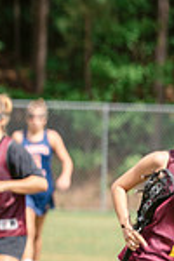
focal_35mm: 877
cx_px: -412
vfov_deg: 2.4
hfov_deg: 1.6
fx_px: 6358
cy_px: 283
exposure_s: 1/1250
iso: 250
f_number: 4.5
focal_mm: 195
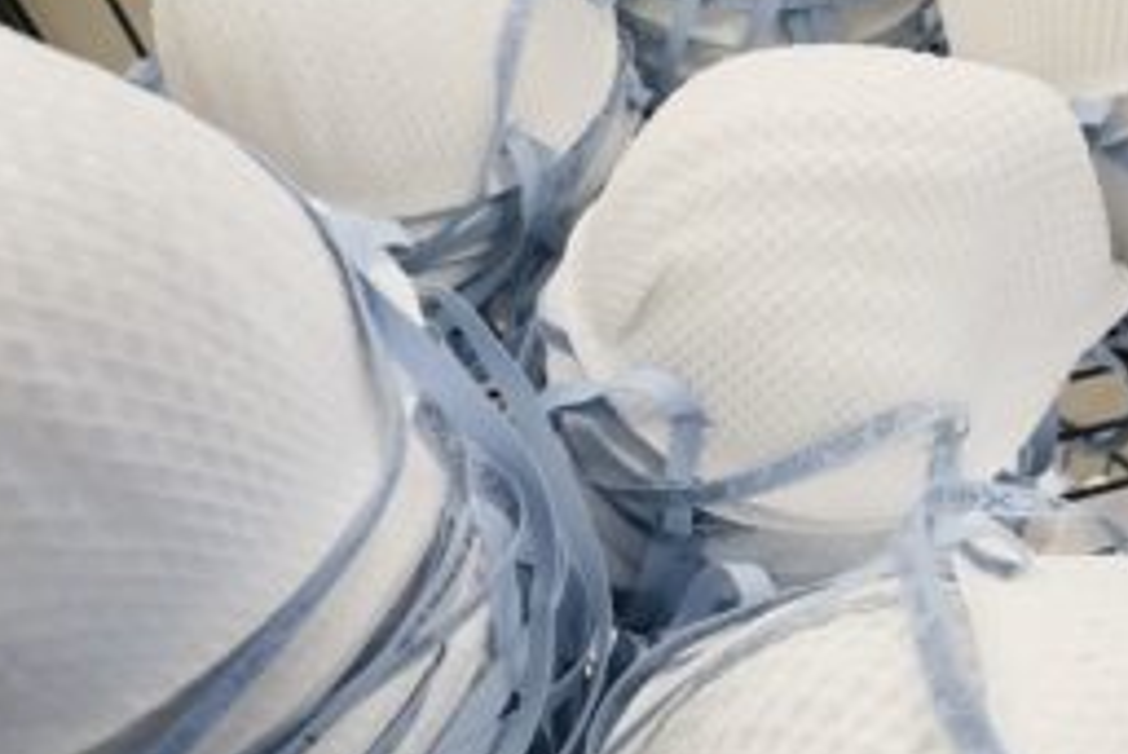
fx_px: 1129
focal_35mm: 36
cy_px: 432
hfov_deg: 50.6
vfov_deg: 36.8
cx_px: 864
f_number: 5
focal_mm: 12
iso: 6400
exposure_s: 1/500
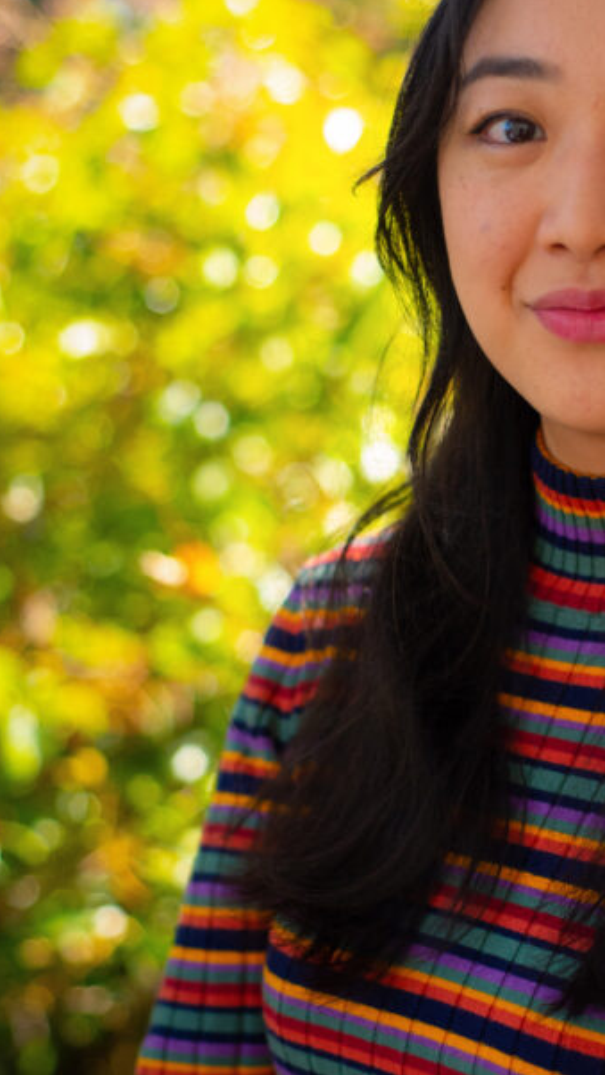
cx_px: 601
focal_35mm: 89
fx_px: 2539
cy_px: 533
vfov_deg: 23.9
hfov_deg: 13.4
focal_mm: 50
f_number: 3.2
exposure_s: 1/4000
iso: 2000
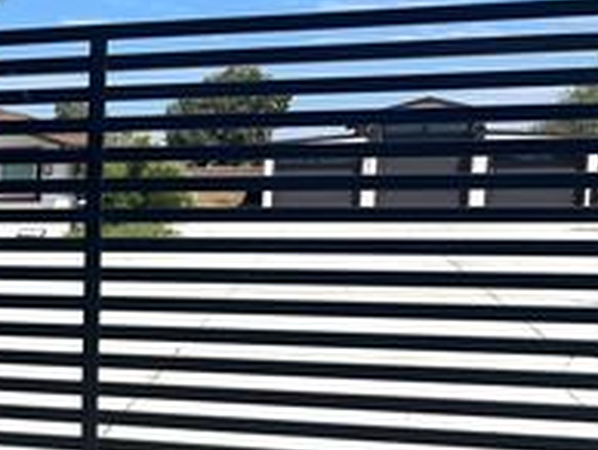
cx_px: -114
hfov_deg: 25.9
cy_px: 347
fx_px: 1159
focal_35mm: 67
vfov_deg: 21.8
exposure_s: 1/8696
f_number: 1.5
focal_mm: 5.7
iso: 50
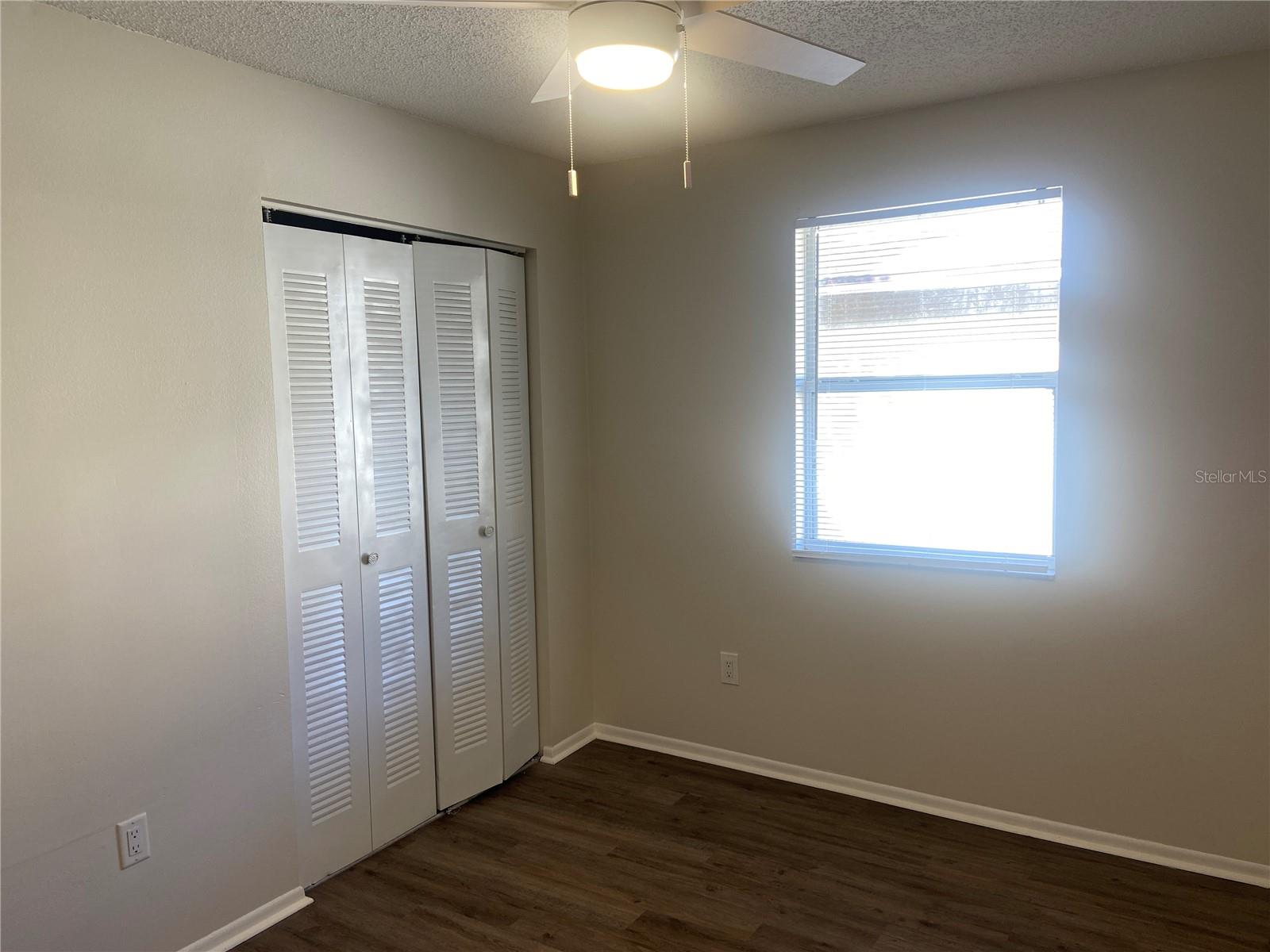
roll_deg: +1.0
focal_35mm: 26
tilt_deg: -6.3
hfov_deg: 67.3
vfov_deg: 53.1
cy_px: 476
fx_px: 954
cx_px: 635
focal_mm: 4.25
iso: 50
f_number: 1.8
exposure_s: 1/120
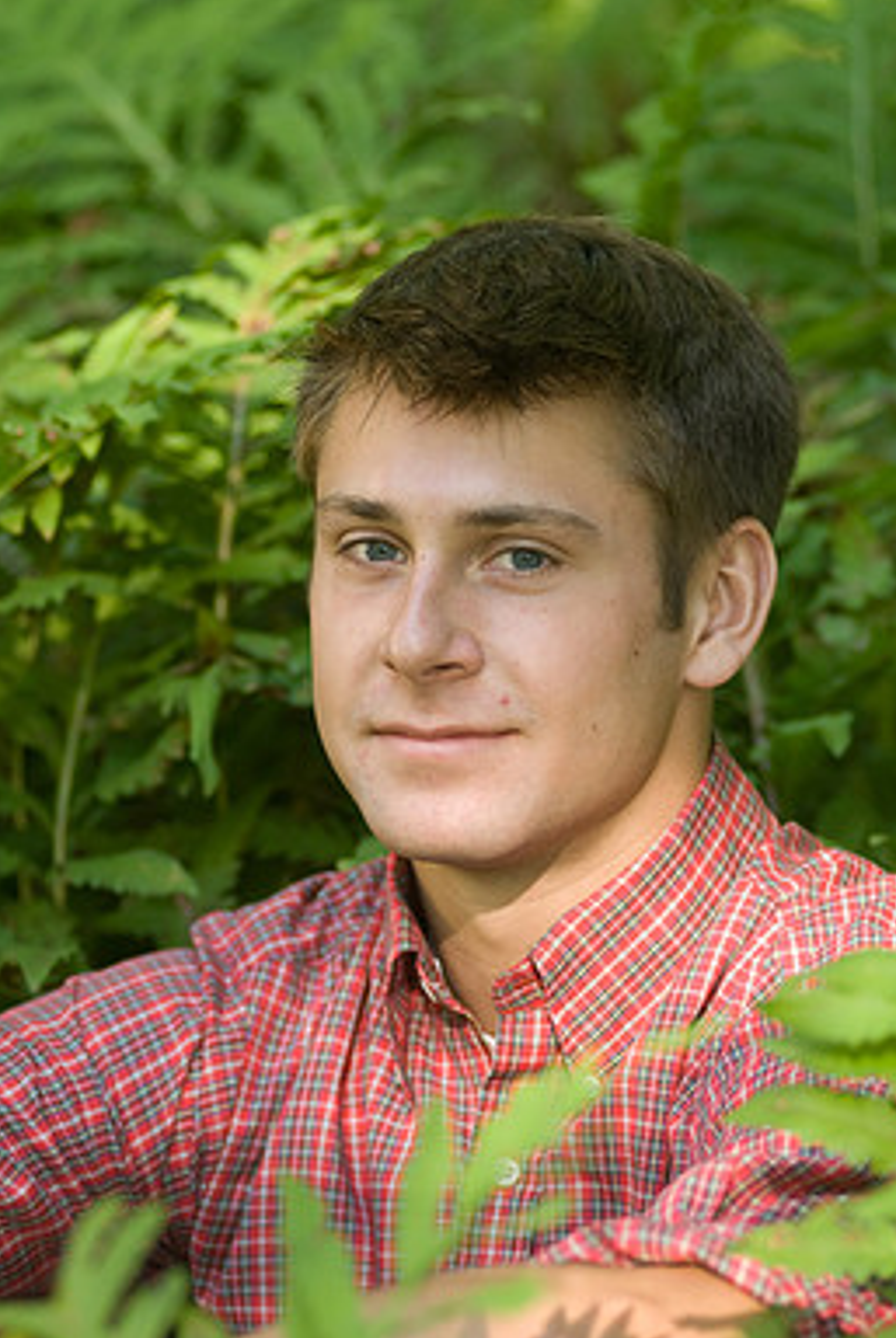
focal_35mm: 220
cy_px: 742
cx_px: 486
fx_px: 8175
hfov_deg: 6.3
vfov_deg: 9.4
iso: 200
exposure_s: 1/160
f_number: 2.8
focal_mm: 125
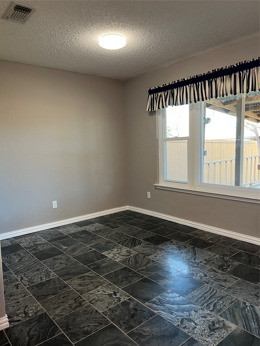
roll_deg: +2.0
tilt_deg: -4.2
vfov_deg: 67.3
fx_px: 260
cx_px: 130
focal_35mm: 26
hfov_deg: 53.1
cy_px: 173
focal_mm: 5.7
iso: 125
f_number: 1.5
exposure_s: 1/60
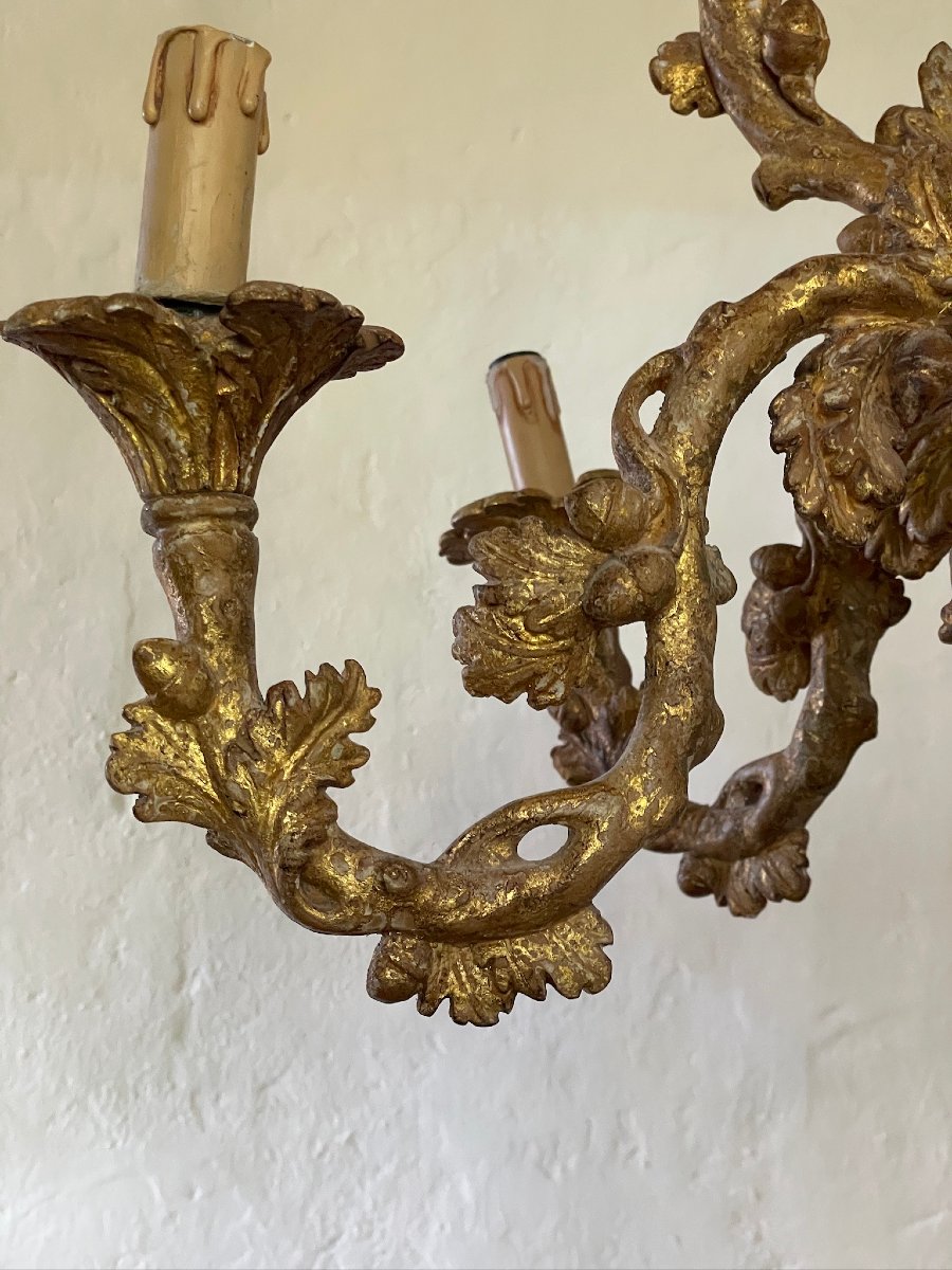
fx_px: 1907
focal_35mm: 52
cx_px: 476
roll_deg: -0.3
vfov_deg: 36.8
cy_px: 635
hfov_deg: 28.0
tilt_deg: +3.7
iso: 400
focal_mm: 6
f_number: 2
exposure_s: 1/60
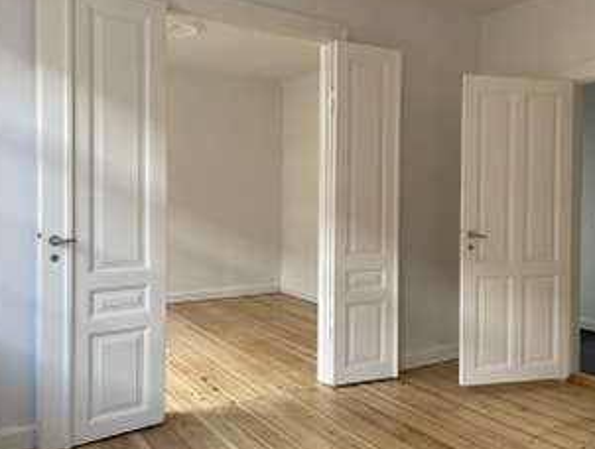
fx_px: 551
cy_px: 221
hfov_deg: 56.6
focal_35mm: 32
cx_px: 321
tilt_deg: -1.2
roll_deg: +0.2
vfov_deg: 44.3
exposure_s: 1/121
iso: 64
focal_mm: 4.2
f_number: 1.6
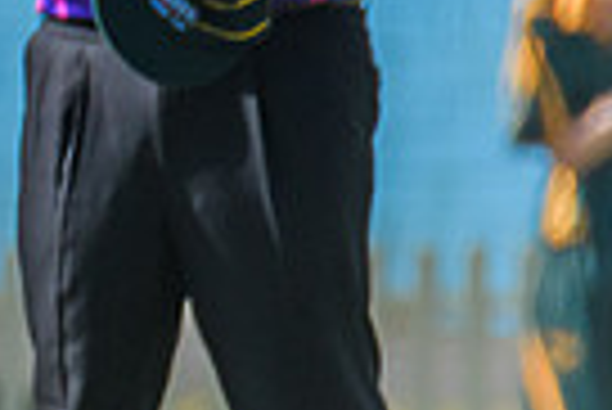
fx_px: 73194
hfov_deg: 0.5
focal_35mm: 4301
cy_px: -98
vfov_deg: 0.3
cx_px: -817
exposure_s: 1/3200
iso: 640
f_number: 6.3
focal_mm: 600
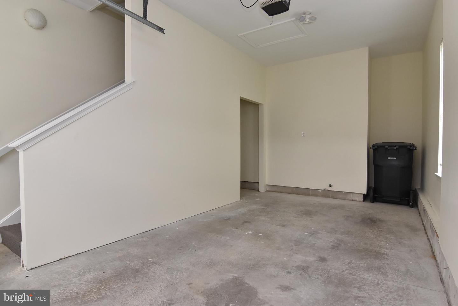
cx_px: 229
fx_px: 229
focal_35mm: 18
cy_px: 153
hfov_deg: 90.0
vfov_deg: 67.5
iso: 800
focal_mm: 12
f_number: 7.1
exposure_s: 1/160
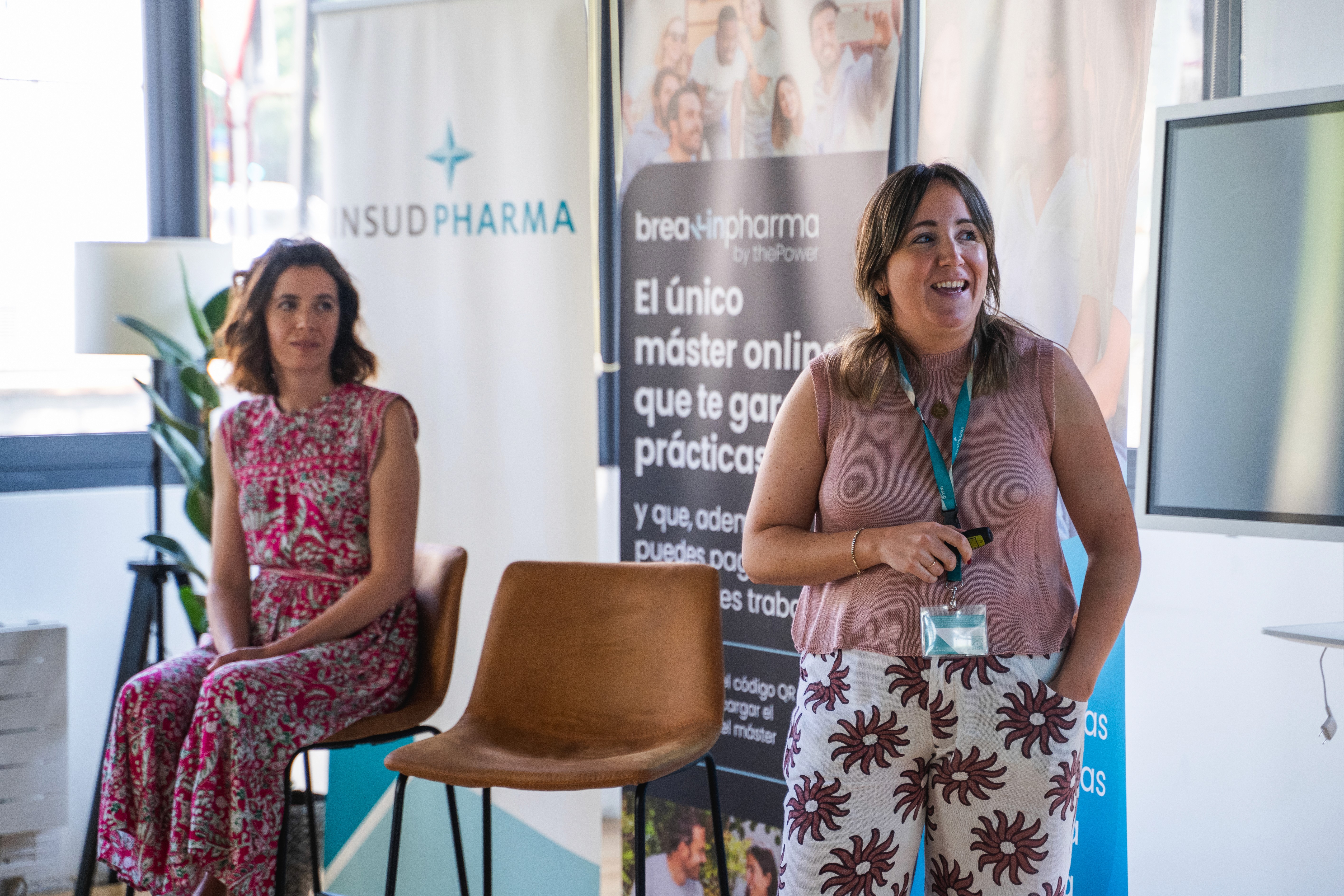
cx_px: 676
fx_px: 2967
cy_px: 462
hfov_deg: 25.5
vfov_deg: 17.2
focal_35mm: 79
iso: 1600
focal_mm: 75
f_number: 2.8
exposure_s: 1/200
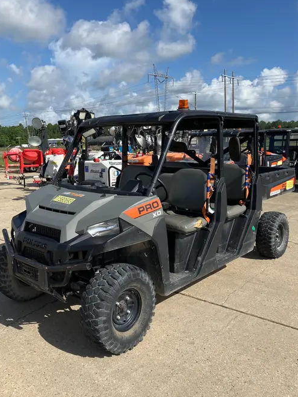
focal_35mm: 31
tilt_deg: -6.7
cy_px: 189
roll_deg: +1.3
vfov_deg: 58.3
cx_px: 142
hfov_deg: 45.5
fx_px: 356
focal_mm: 3.99
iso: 32
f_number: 1.8
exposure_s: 1/2114
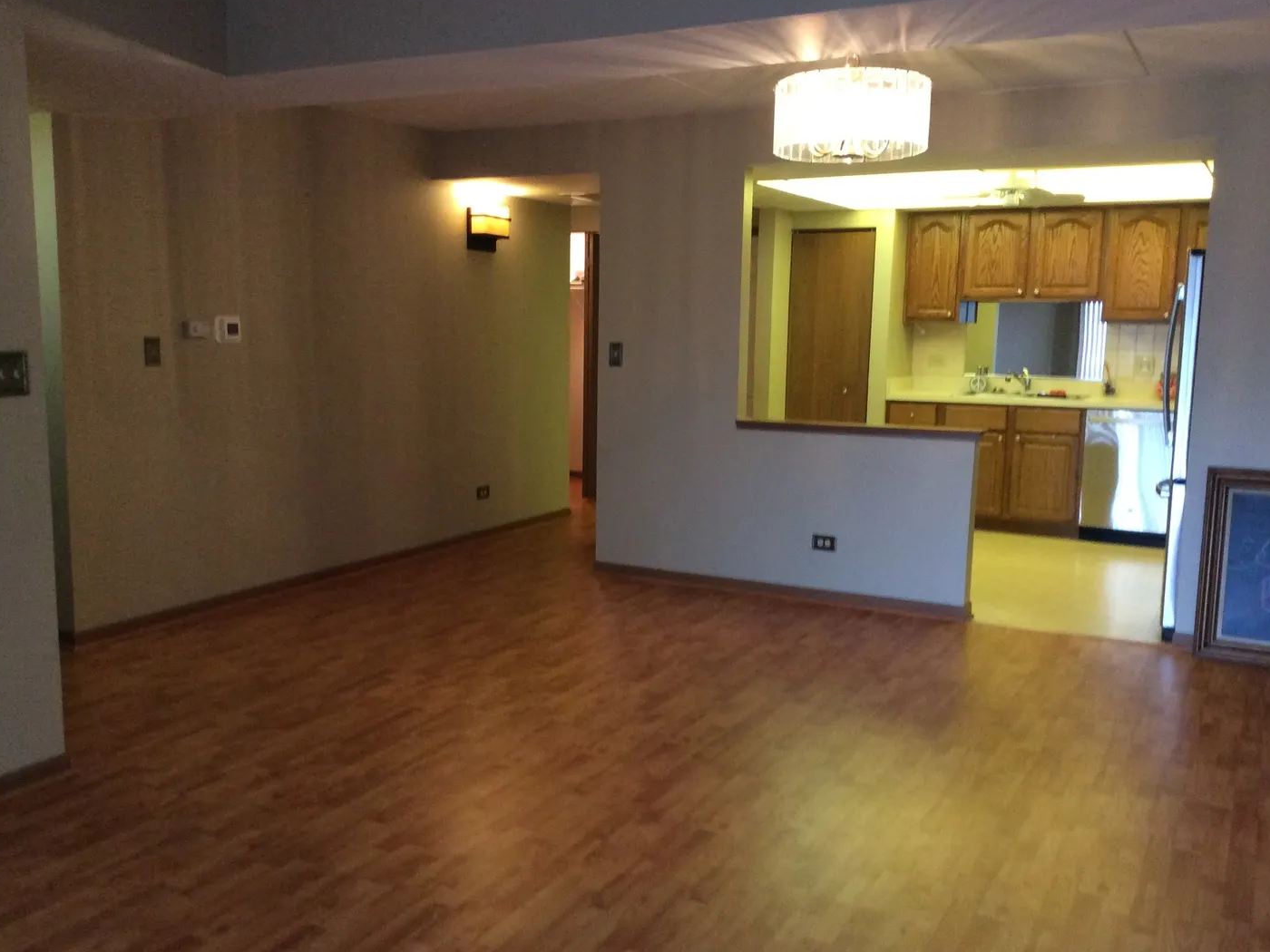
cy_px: 484
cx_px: 630
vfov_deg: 42.9
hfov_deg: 55.4
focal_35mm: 33
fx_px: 1211
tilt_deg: -8.1
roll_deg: -0.9
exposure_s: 1/24
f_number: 2.4
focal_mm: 3.3
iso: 200
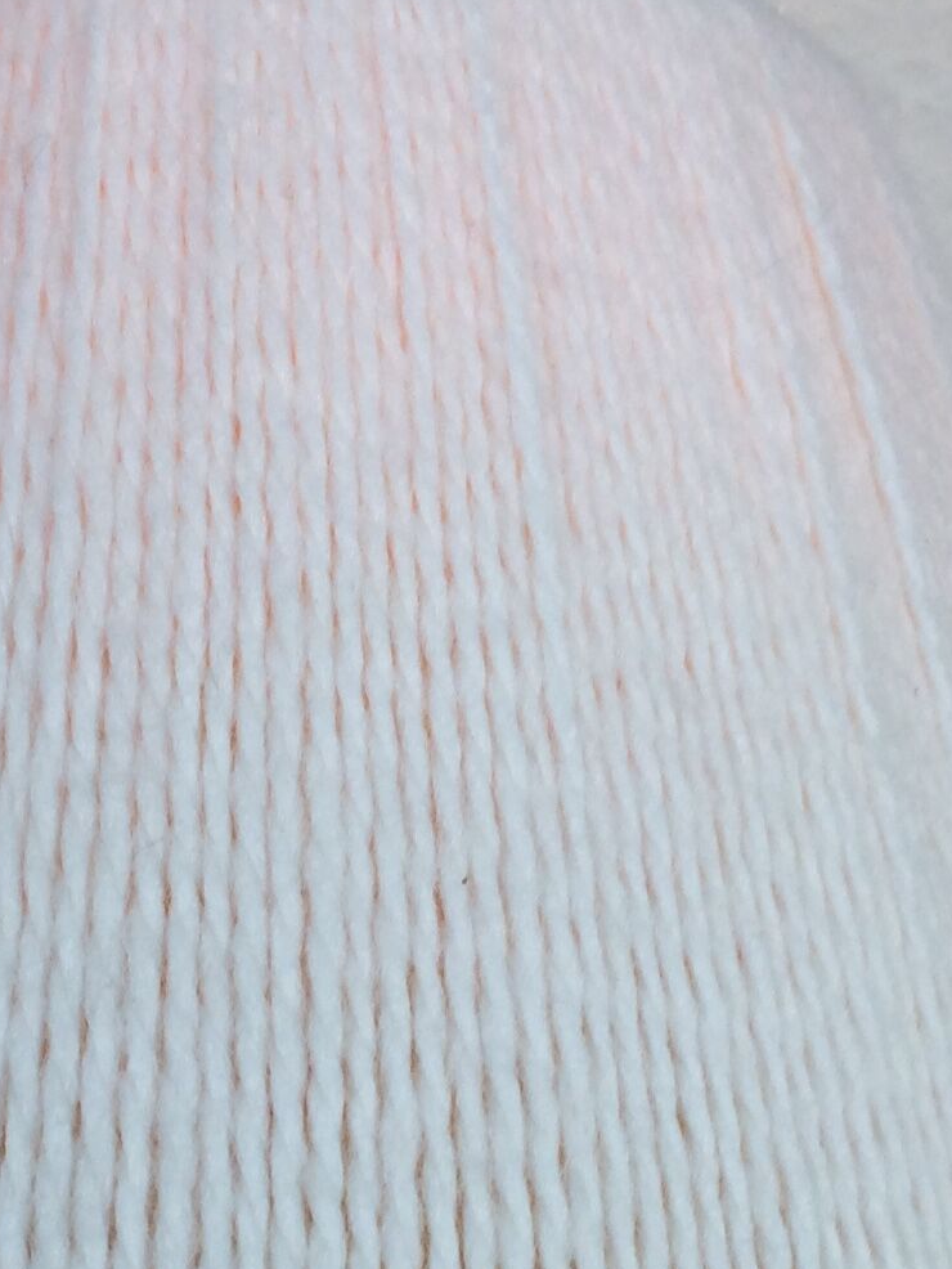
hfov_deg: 15.3
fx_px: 3519
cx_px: 246
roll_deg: +0.5
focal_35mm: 96
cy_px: 1409
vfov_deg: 19.5
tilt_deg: +5.3
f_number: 2.2
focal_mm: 4.15
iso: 32
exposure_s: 1/100
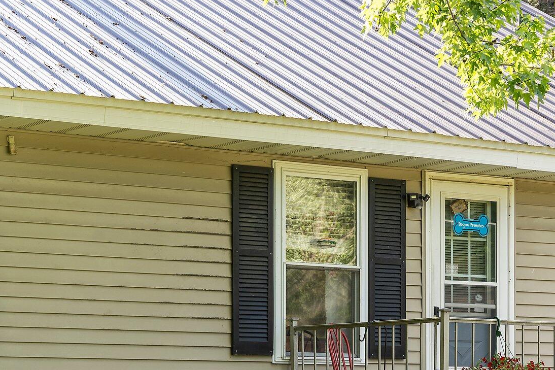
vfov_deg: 10.4
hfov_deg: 15.6
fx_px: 2019
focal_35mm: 131
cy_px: 302
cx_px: 437
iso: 200
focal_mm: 70
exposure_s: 1/80
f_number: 7.1
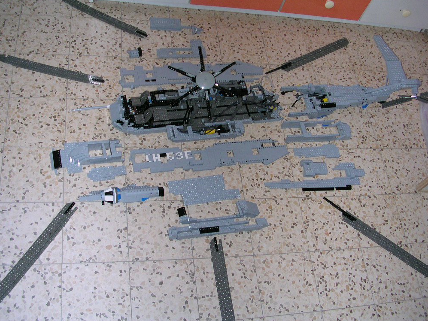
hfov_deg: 49.0
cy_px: 159
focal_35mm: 38
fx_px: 470
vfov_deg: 37.7
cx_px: 210
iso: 100
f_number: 2.7
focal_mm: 5.6
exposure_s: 1/60
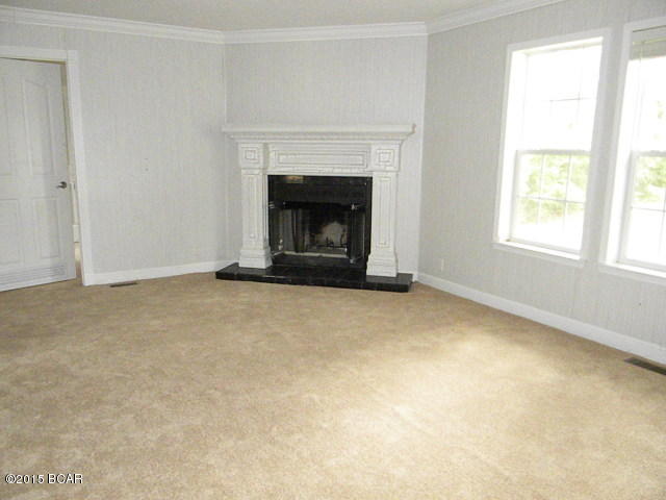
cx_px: 333
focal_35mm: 28
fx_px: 539
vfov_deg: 49.7
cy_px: 250
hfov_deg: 63.4
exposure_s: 1/58
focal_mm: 5
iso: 2011
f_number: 3.5
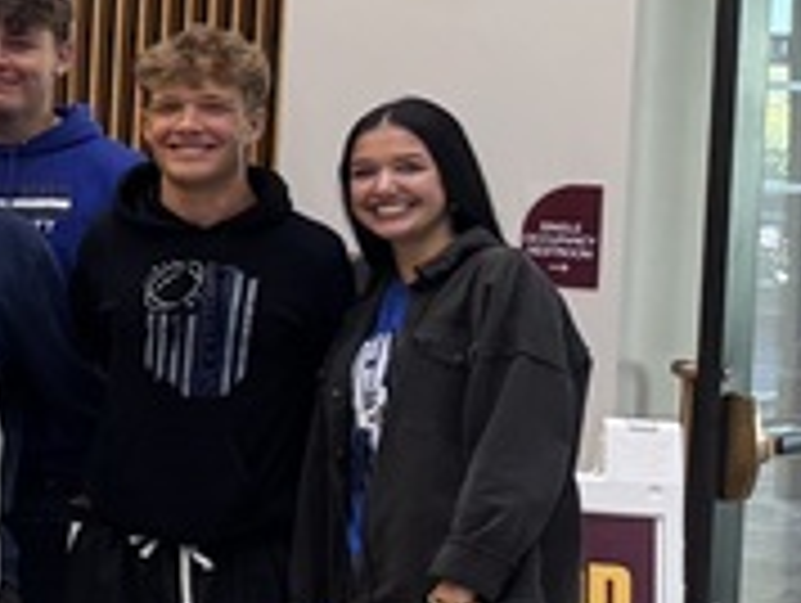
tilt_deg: -2.0
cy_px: 266
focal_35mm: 138
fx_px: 3198
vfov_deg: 10.8
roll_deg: -0.8
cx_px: -1323
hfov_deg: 11.1
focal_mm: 6.76
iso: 160
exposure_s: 1/120
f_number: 1.78
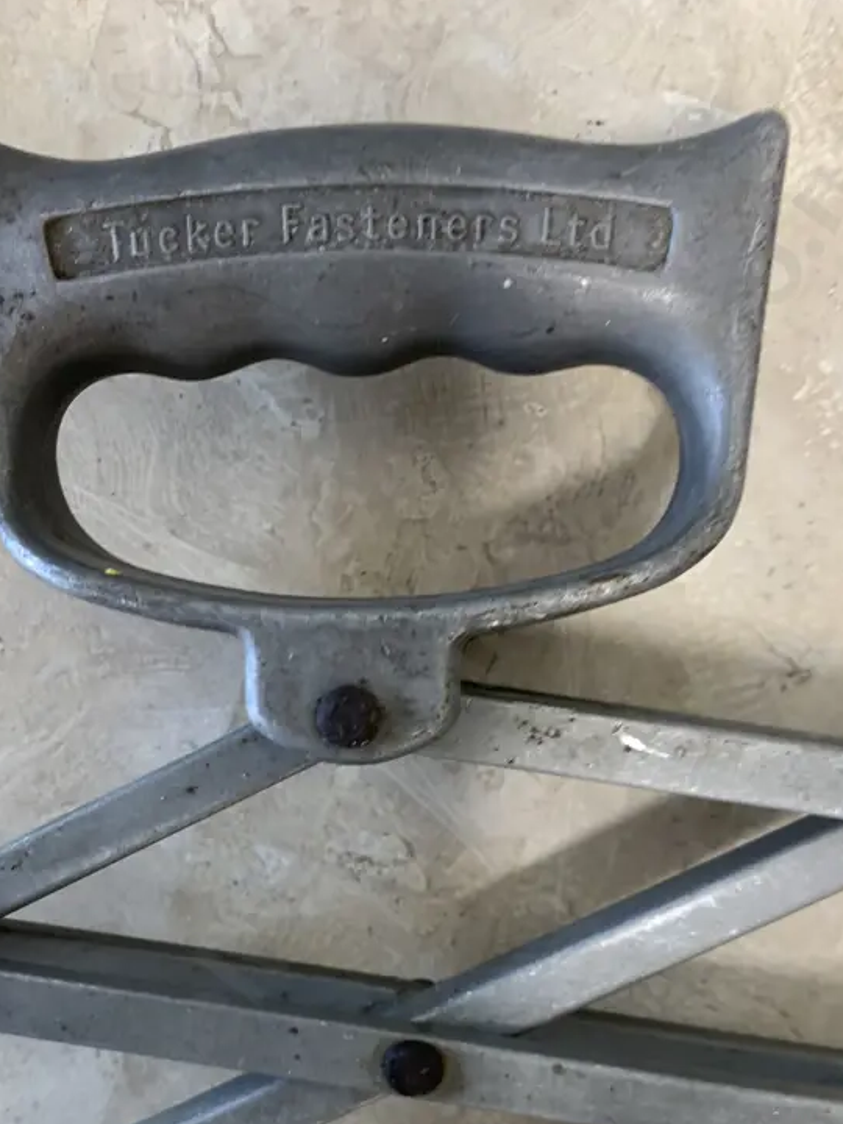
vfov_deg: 49.1
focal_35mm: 37
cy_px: 770
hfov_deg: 38.7
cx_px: 398
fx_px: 1201
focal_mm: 4.25
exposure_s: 1/50
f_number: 1.8
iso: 100
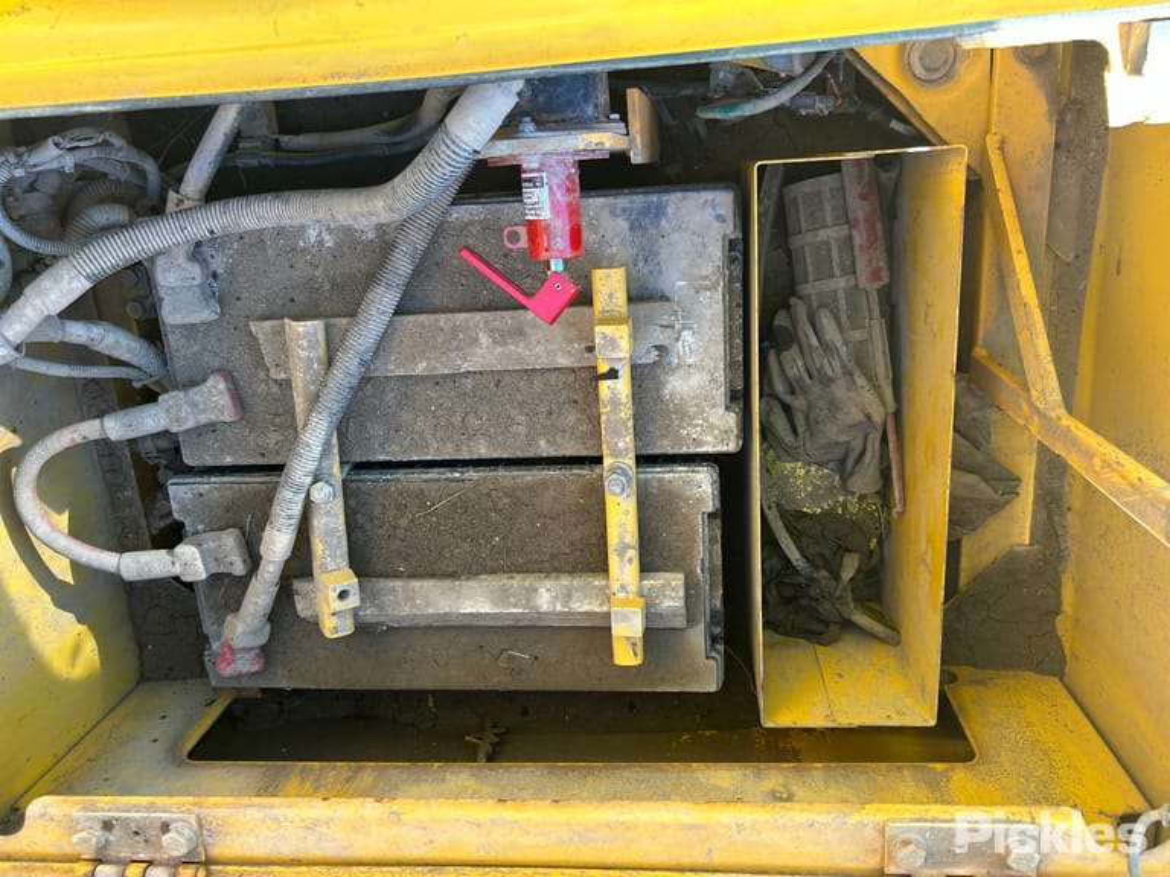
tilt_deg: -69.5
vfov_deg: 53.1
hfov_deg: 67.3
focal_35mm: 26
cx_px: 585
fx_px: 879
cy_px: 438
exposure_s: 1/148
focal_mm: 5.7
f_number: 1.5
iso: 40
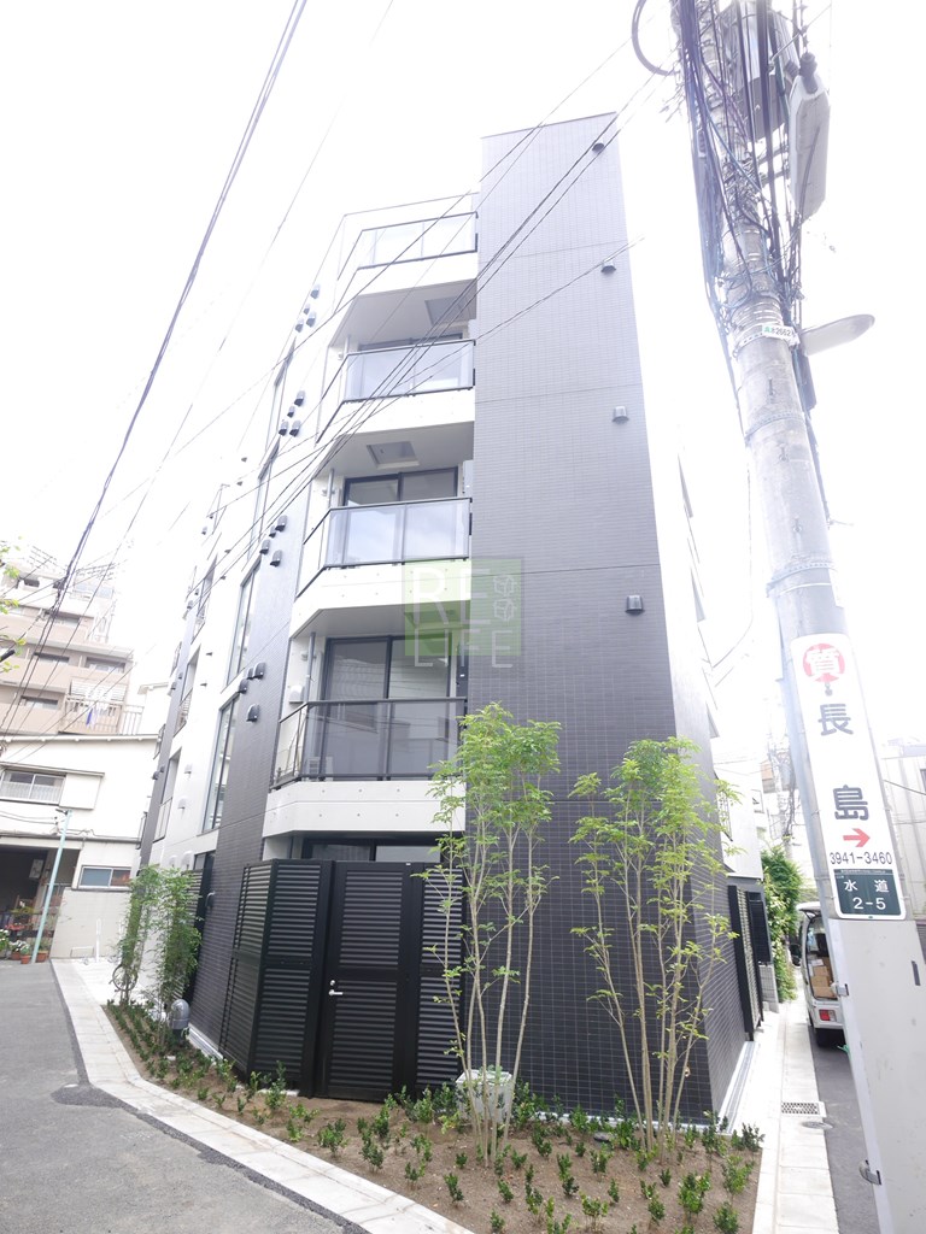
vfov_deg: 81.7
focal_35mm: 20
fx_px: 713
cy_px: 617
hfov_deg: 66.0
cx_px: 463
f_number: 4
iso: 160
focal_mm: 10
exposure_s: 1/125
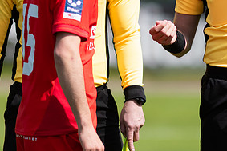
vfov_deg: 1.5
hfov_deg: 2.2
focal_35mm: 931
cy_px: 0
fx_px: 5873
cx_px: 231
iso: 100
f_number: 3.2
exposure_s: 1/2000
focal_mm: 300
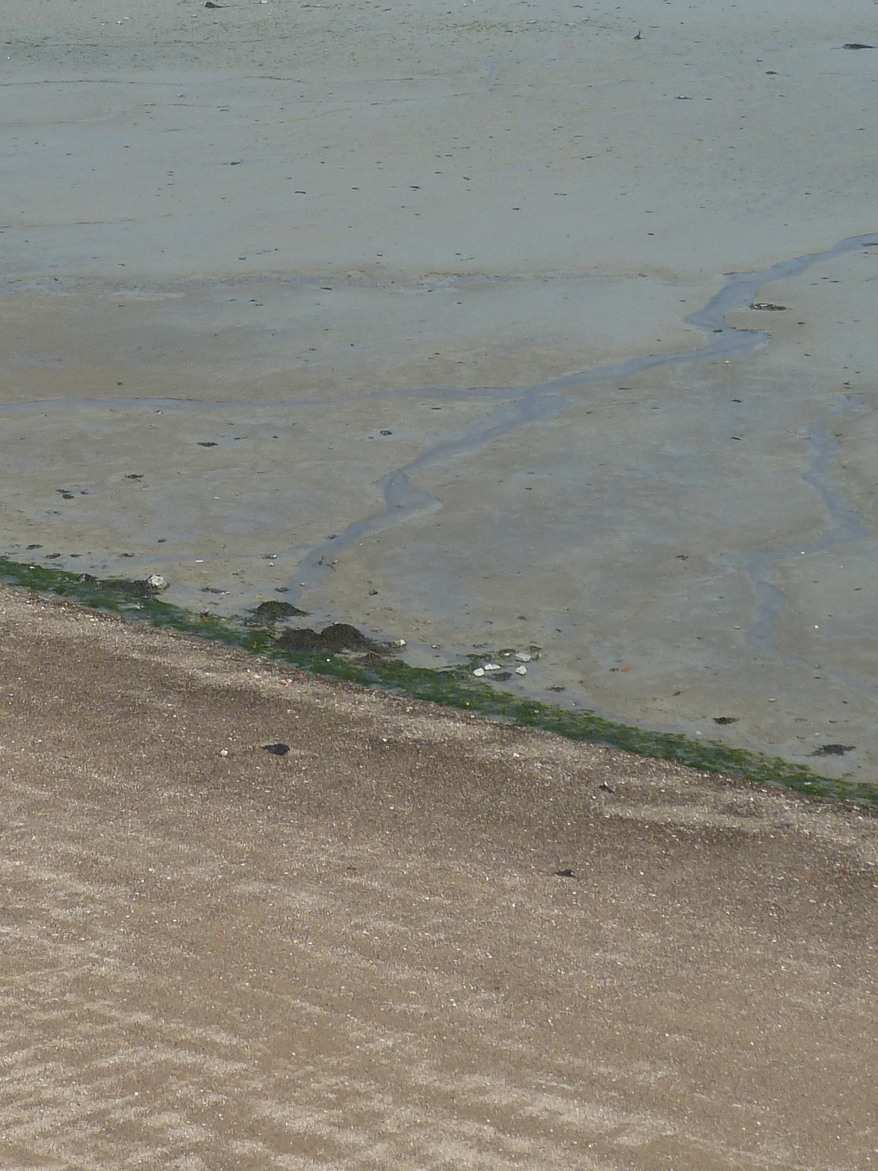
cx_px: 303
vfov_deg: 17.7
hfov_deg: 13.4
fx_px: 3720
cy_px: 218
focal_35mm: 110
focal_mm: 9.1
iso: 80
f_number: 5
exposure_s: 1/500
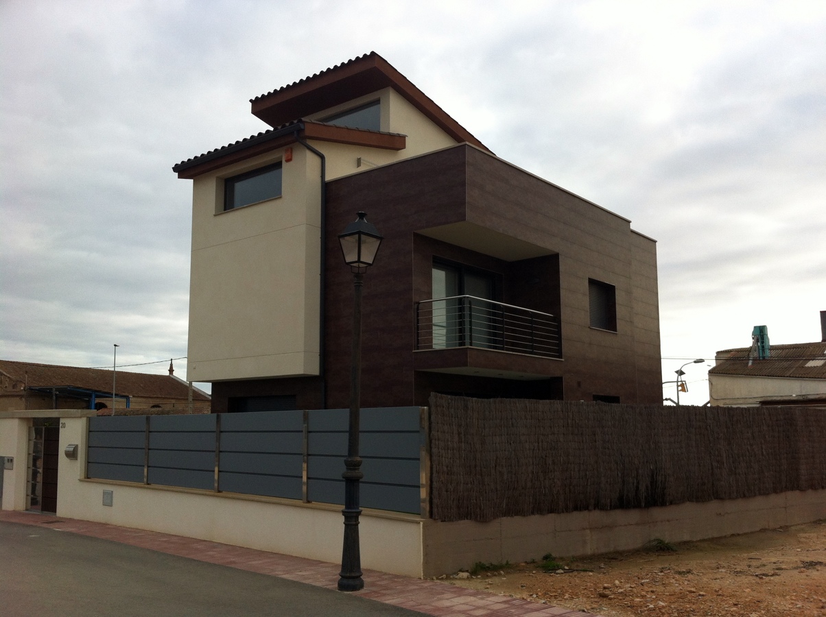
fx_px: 834
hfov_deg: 52.7
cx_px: 413
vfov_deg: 40.6
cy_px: 308
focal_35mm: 35
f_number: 2.8
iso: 80
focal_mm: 3.85
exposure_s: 1/471
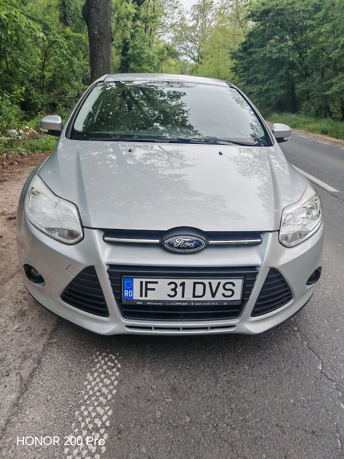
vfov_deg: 65.3
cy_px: 230
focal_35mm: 27
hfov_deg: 51.3
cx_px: 172
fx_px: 358
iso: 50
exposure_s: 1/100
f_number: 1.9
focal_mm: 6.67
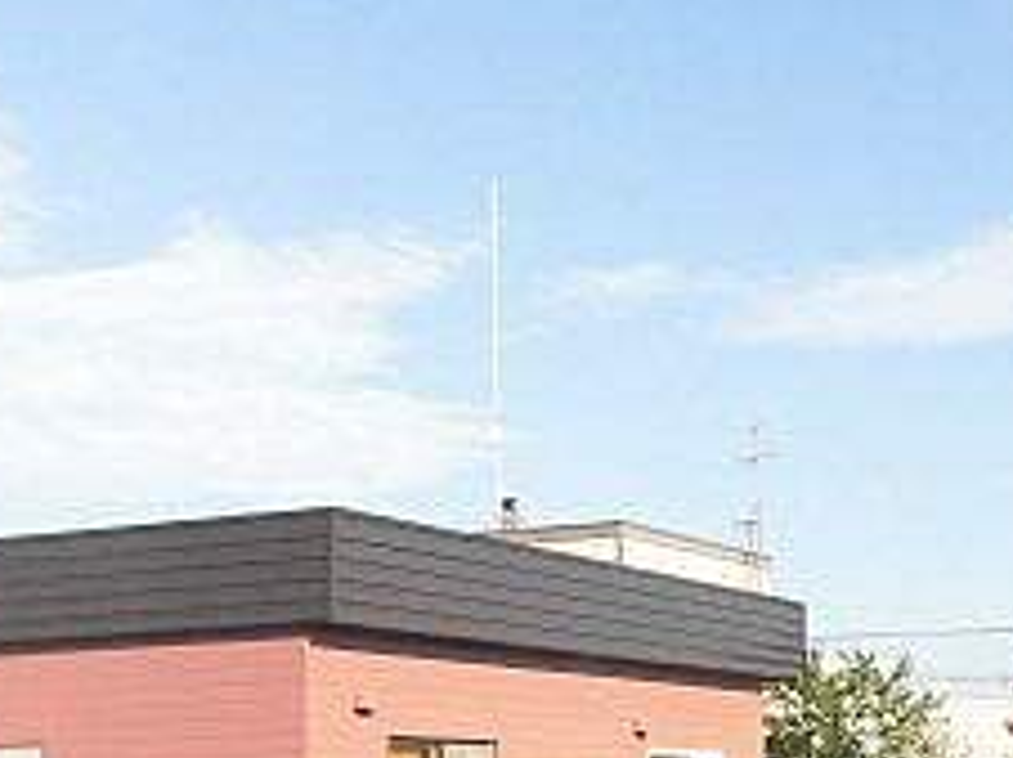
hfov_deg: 26.1
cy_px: 749
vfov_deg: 20.9
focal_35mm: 68
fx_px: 1988
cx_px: 1152
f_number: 3.1
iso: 100
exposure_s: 1/640
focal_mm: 4.3
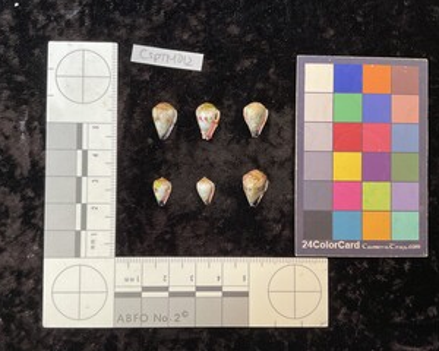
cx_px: 218
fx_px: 429
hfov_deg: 54.2
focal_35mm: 33
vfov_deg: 44.5
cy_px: 184
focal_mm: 3
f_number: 1.8
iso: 64
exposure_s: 1/50
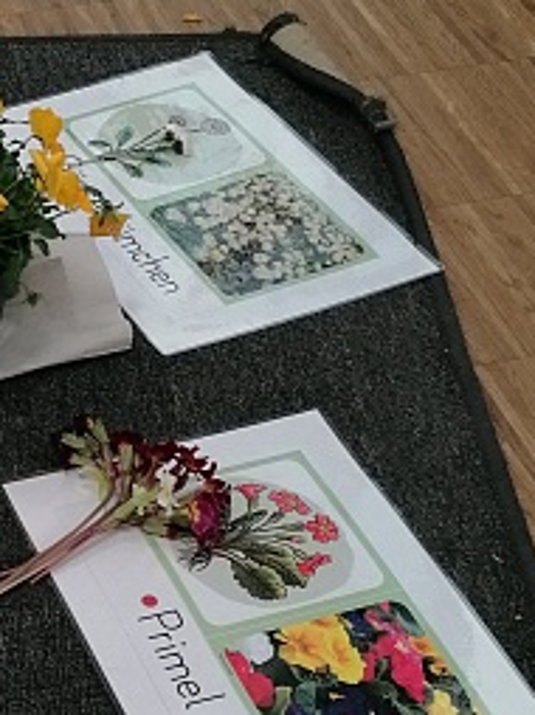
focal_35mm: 83
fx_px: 1713
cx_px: -252
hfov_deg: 16.3
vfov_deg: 23.3
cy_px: 546
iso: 50
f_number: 1.8
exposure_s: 1/50
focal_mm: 4.75
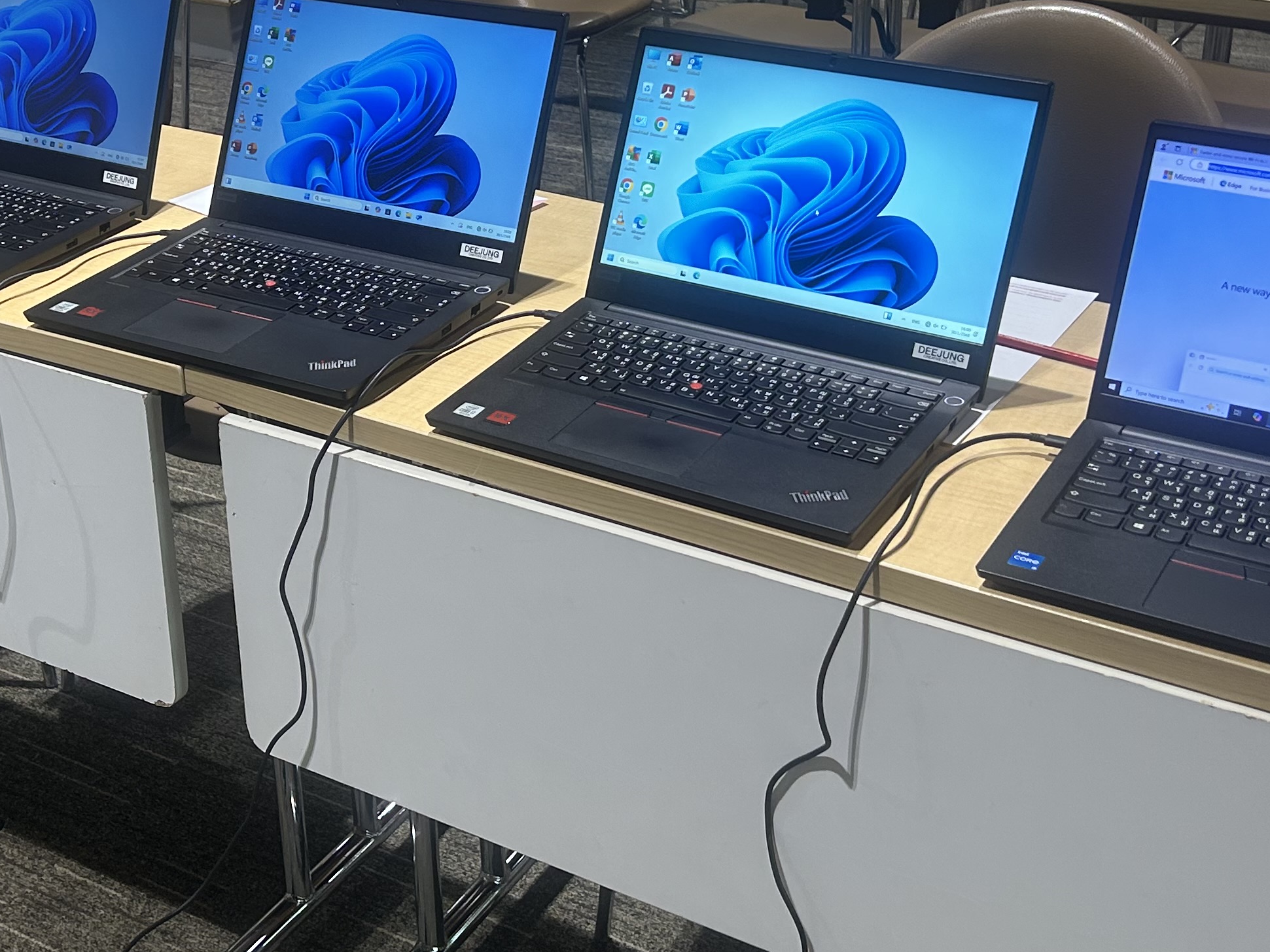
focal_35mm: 54
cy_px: 326
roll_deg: +3.0
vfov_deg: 26.9
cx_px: 445
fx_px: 1981
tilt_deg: -25.5
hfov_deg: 35.3
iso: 80
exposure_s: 1/48
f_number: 1.5
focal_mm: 5.7
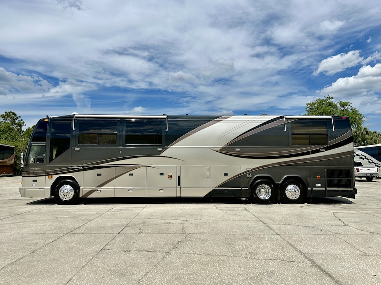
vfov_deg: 56.8
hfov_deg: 71.6
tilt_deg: +4.7
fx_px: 264
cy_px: 142
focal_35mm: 24
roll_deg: -0.1
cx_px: 190
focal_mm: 6.86
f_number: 1.78
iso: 80
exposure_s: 1/10753
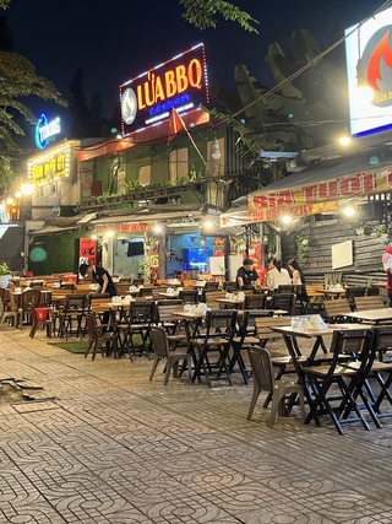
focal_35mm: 26
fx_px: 393
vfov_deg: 67.3
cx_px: 196
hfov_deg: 53.0
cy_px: 262
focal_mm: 5.1
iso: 400
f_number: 1.6
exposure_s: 1/50
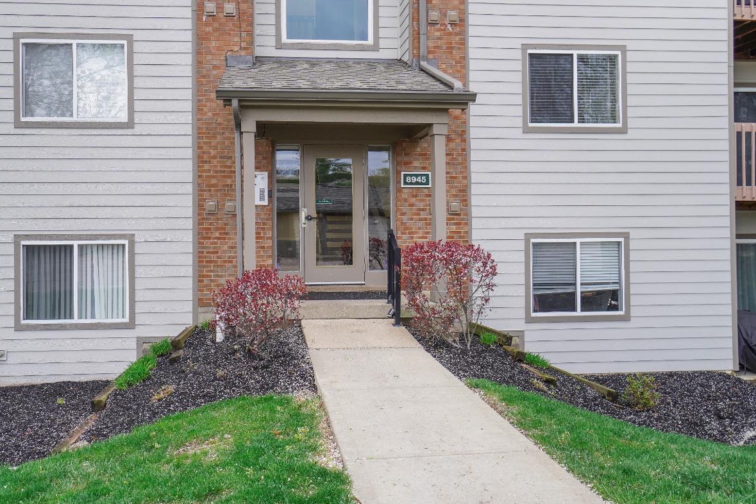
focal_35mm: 29
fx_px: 601
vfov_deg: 45.4
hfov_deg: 64.0
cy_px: 222
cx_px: 323
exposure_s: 1/60
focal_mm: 15
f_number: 5.6
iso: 100
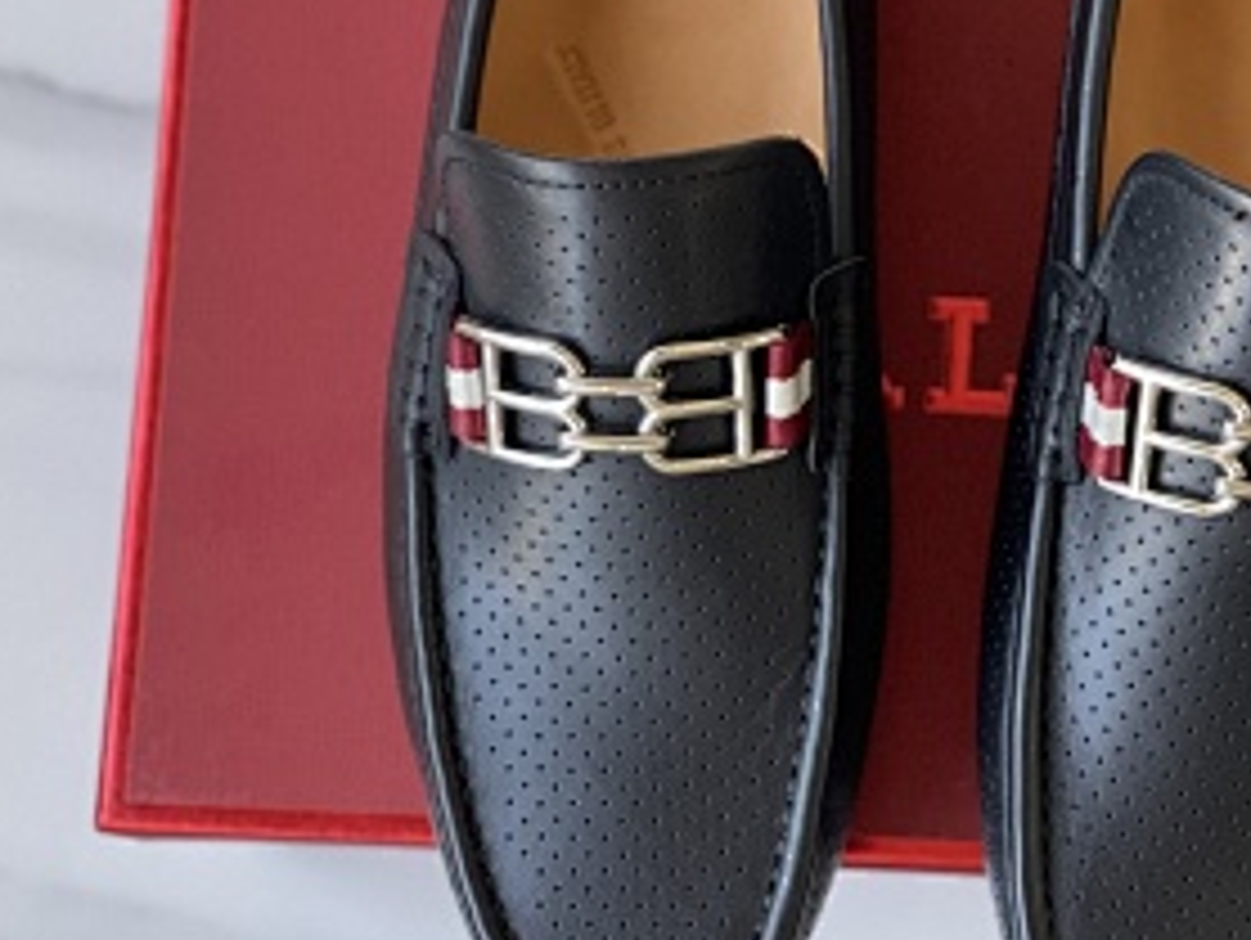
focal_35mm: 115
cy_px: 299
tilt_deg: -80.9
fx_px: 4160
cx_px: 954
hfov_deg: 17.0
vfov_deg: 12.9
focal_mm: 7.5
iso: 250
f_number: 2.2
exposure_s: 1/85
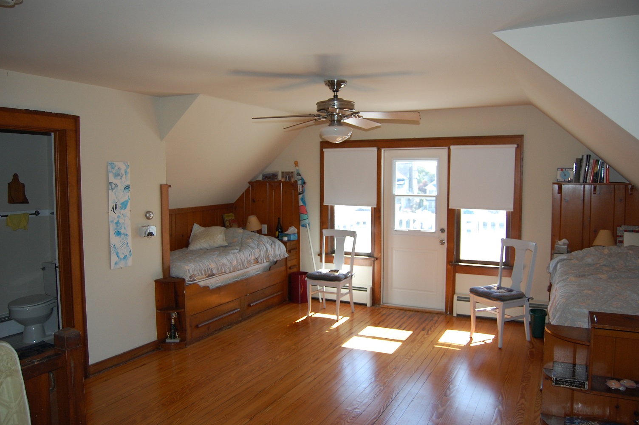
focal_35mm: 27
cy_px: 212
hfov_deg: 67.4
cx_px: 320
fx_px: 479
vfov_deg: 47.8
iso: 400
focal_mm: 18
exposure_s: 1/400
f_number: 3.5
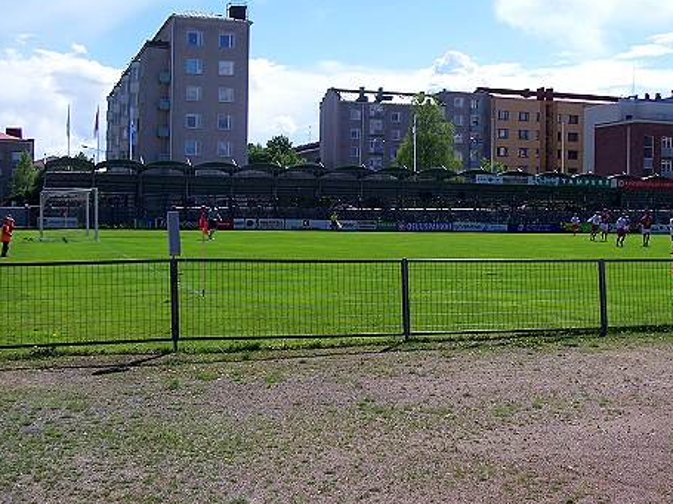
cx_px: 402
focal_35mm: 50
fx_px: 972
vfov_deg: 29.1
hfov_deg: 38.1
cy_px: 219
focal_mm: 6.3
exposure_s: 1/640
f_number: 4
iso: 64
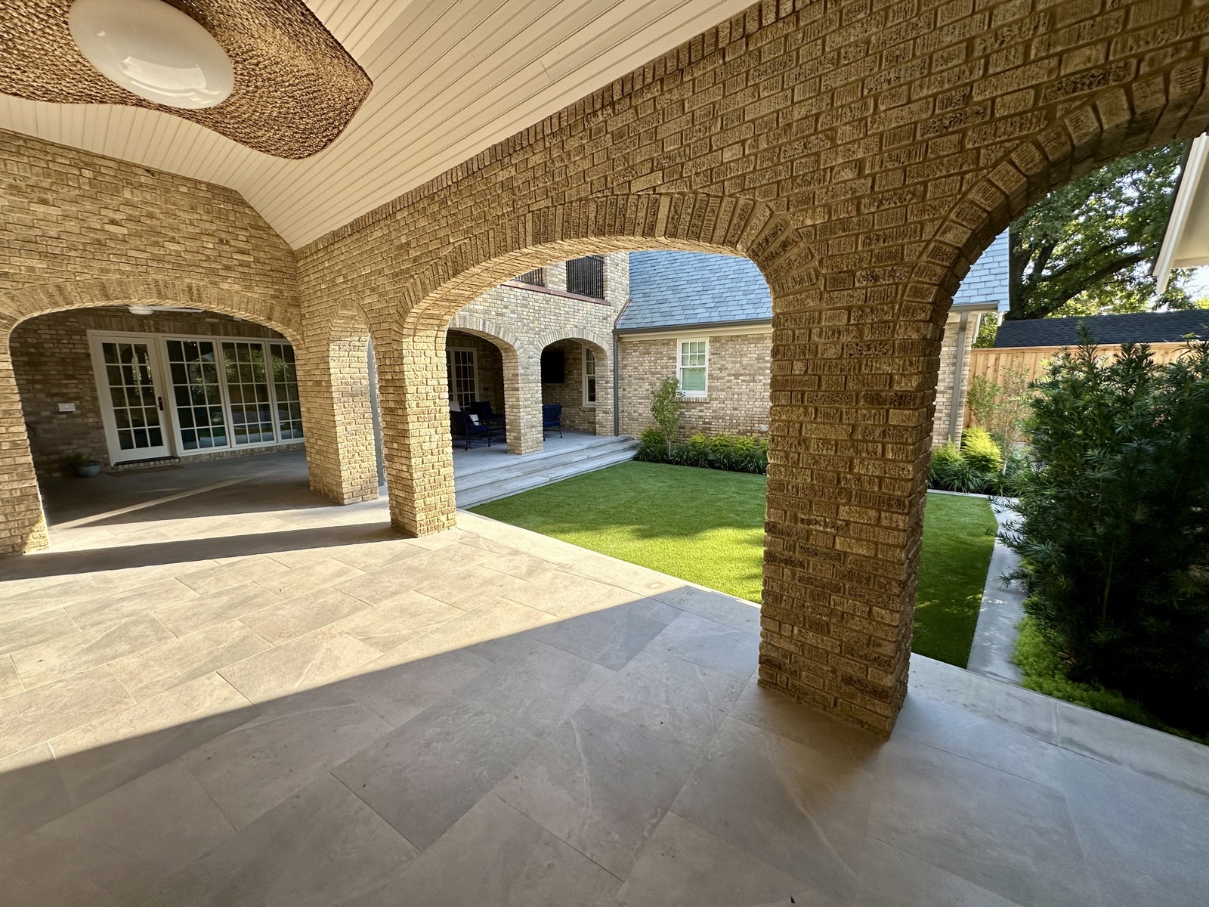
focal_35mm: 14
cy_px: 454
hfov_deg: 102.1
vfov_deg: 85.7
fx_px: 489
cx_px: 604
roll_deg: +0.2
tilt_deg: -9.5
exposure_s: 1/515
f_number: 2.2
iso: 40
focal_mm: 2.22
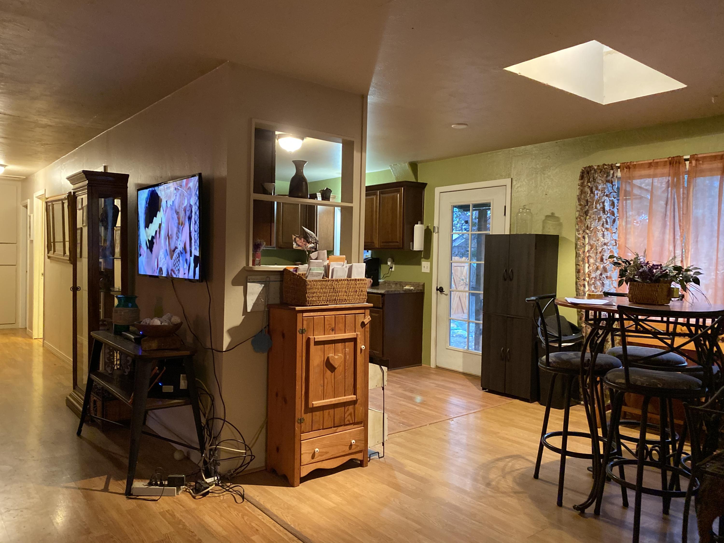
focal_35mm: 26
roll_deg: -1.9
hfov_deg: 67.3
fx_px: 544
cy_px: 272
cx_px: 362
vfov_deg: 53.1
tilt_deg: -2.1
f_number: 1.8
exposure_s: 1/30
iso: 500
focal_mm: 4.25
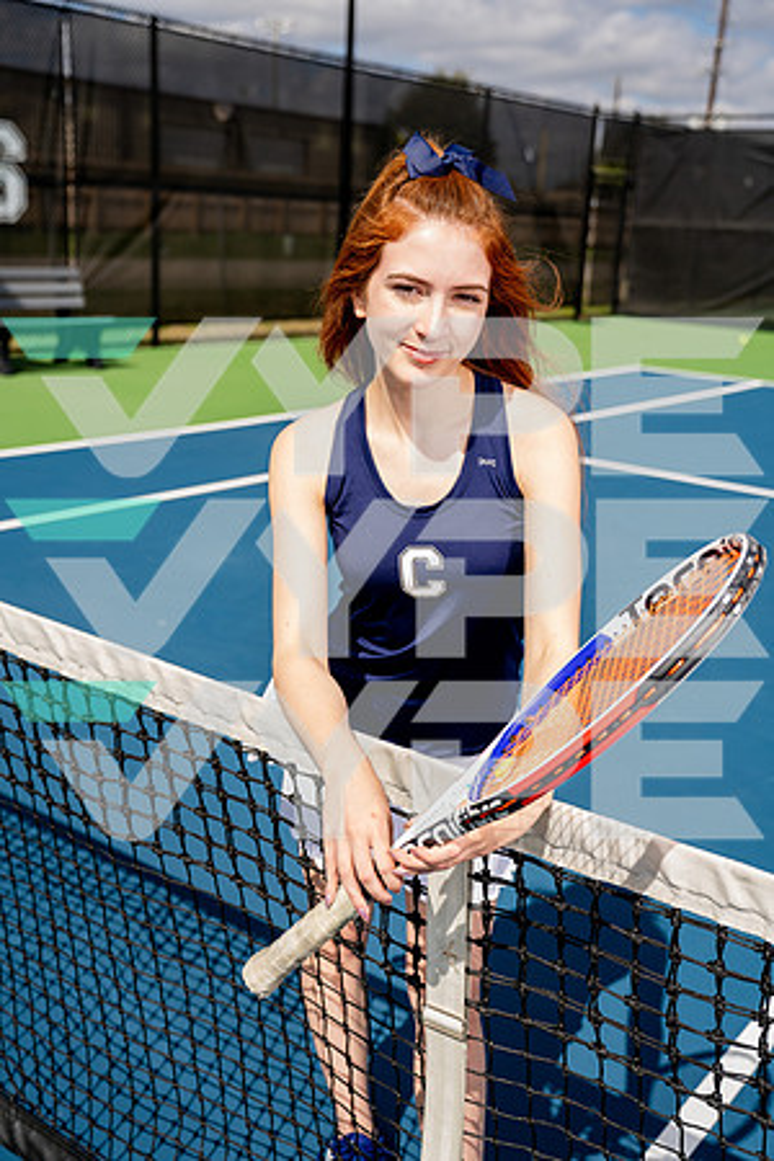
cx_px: 387
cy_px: 580
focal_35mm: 40
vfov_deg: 48.5
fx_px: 1290
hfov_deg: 33.4
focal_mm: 40
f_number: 4
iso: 100
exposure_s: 1/800
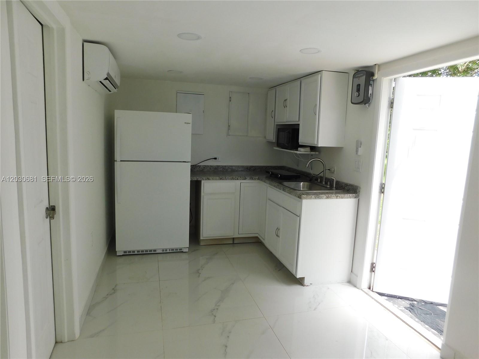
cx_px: 240
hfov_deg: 73.9
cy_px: 180
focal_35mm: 23
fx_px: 318
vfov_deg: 58.9
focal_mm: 4
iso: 125
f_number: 3
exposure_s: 1/250
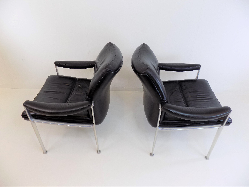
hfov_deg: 73.9
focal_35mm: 23
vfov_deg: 58.9
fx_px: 165
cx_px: 124
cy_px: 94
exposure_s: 1/30
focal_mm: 4
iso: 80
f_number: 3.1
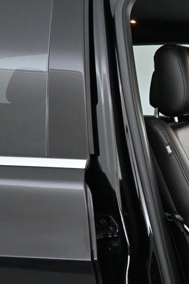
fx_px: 488
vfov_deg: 32.3
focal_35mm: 62
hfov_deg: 18.1
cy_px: 175
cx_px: 325
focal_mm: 16
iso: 4000
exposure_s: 1/60
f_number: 4
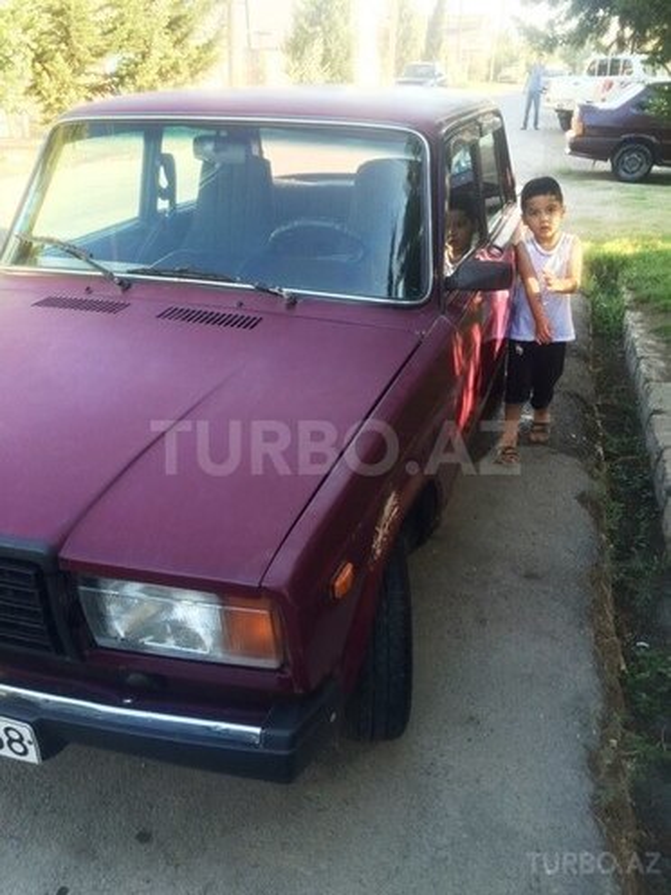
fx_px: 750
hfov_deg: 48.2
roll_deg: +0.8
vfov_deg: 61.7
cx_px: 336
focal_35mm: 29
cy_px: 448
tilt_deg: -28.6
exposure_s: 1/120
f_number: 2.2
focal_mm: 4.15
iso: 40
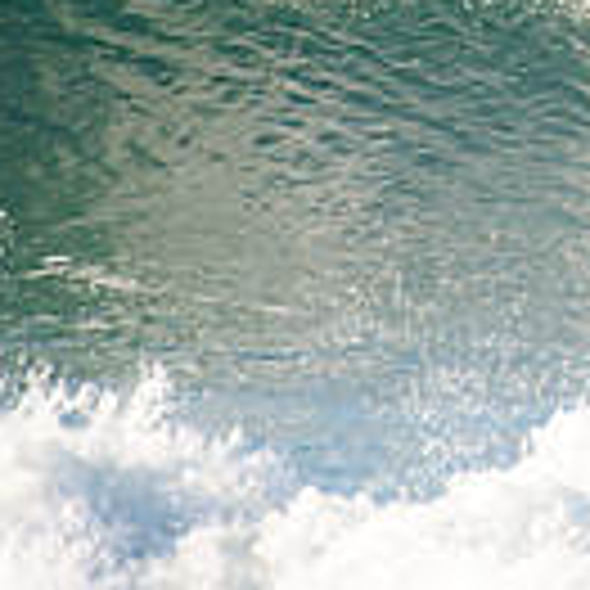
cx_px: 1076
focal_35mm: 1880
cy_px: -227
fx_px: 36253
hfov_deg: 0.9
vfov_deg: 0.9
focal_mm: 500
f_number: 5.6
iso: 280
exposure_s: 1/1600
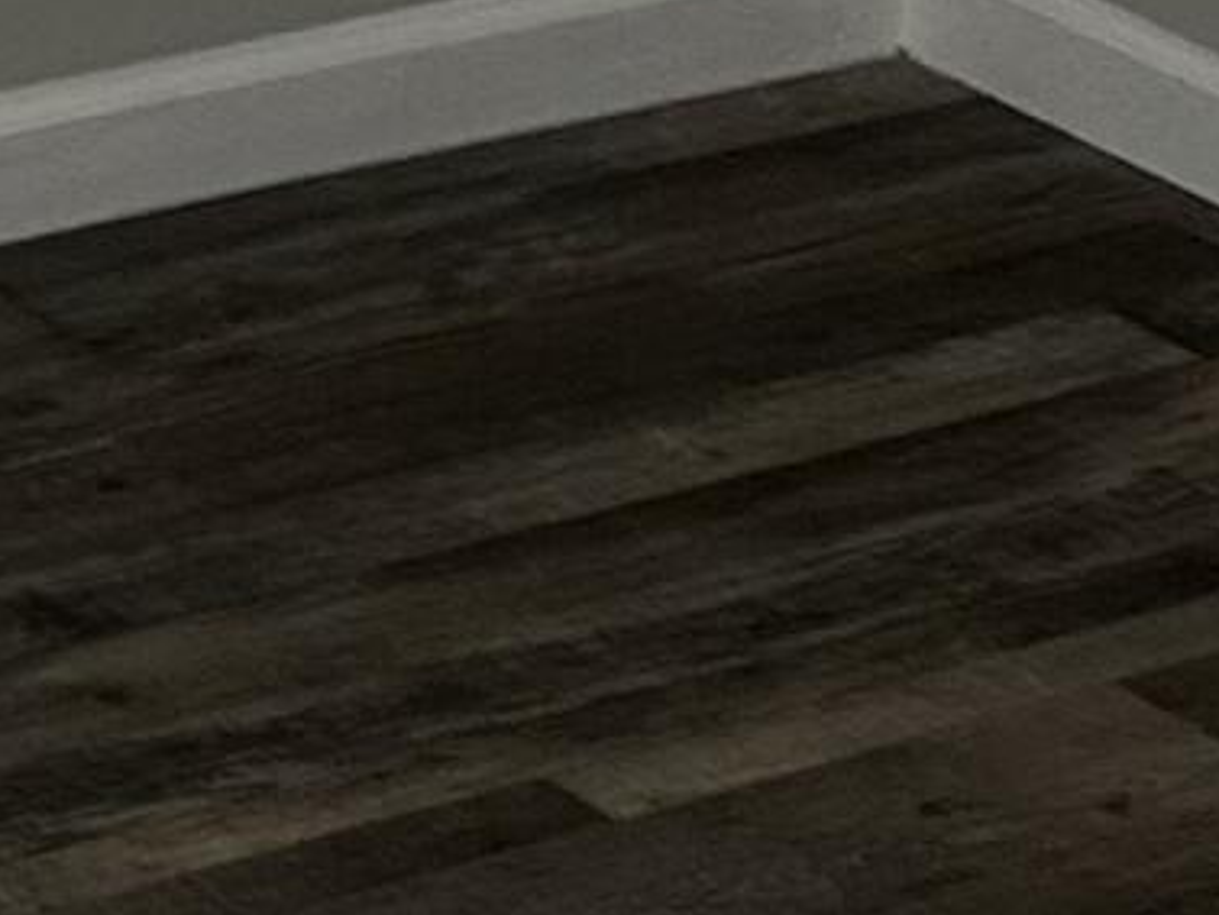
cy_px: -1988
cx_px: -588
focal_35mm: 191
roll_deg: -1.1
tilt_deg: -2.0
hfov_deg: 10.0
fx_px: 6728
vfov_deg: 6.9
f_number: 1.78
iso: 200
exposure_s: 1/60
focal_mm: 6.86
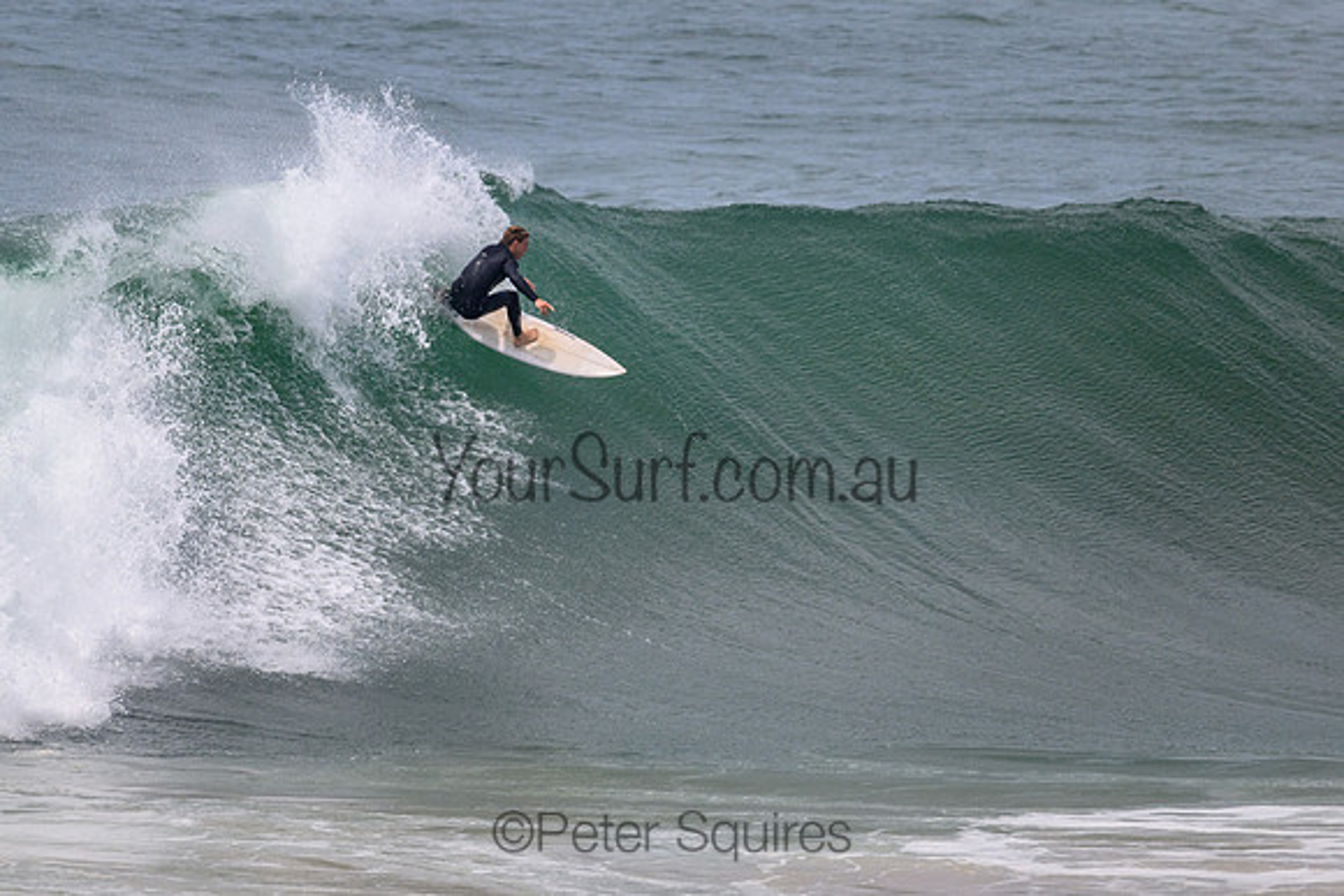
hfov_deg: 2.9
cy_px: 495
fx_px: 26759
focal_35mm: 717
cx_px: 556
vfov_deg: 1.9
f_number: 11
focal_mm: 540
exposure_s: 1/2000
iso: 720
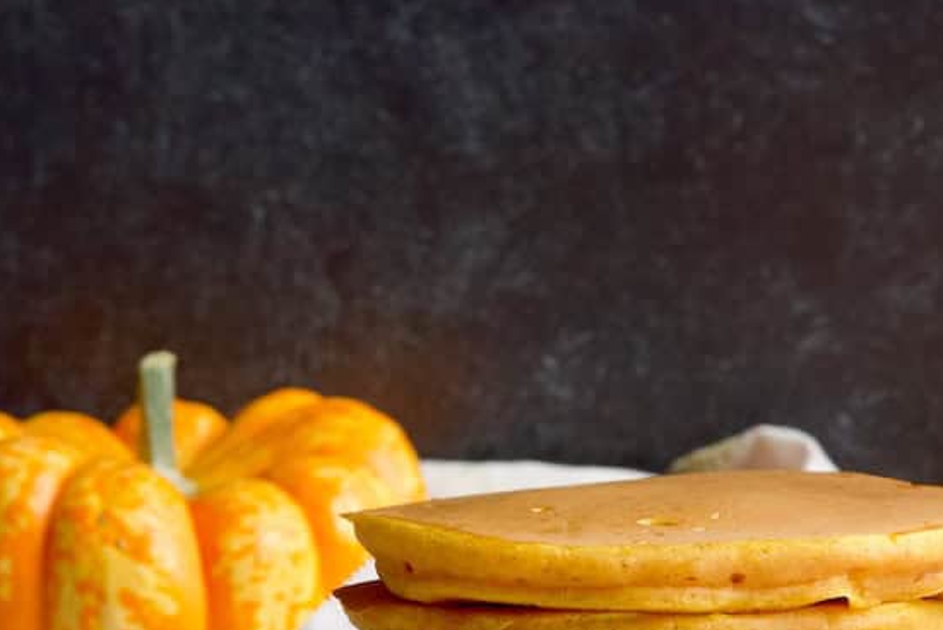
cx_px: 719
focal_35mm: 185
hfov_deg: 11.1
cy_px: 478
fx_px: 4848
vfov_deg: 7.4
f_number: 11
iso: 4000
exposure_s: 1/160
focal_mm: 85
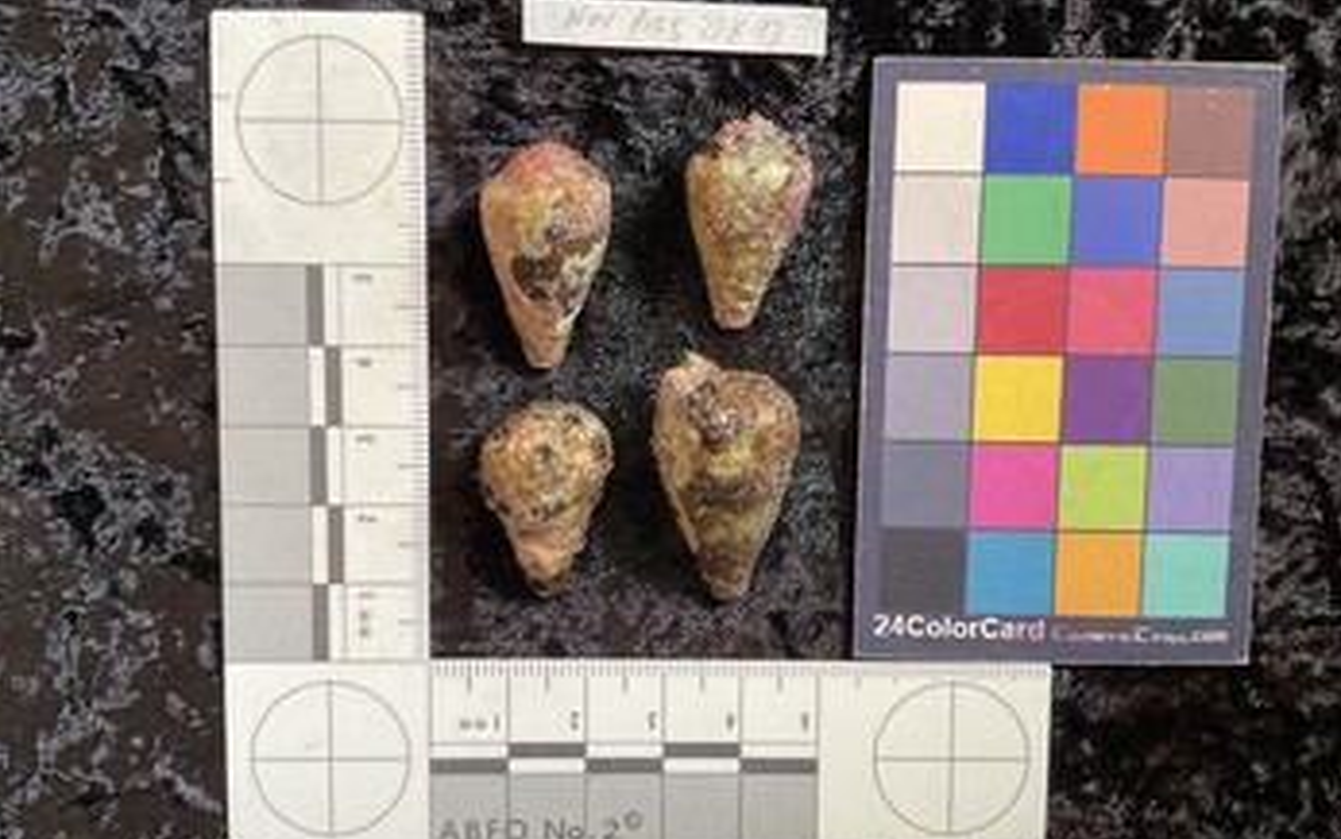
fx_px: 1133
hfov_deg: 61.2
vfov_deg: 40.6
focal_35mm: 31
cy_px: 443
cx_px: 672
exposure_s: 1/60
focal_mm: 3
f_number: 1.8
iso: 64
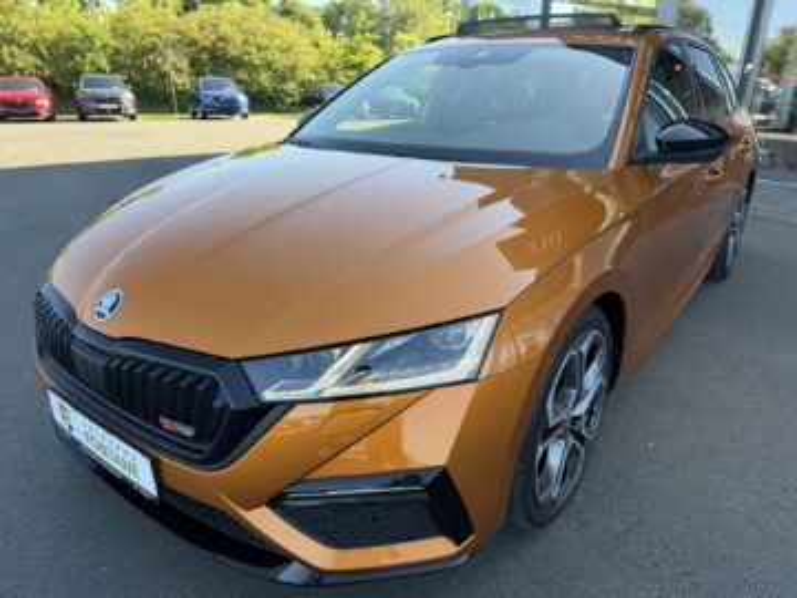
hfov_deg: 71.6
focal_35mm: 24
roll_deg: -1.3
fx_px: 553
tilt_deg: -21.0
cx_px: 398
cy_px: 299
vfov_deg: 56.8
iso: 80
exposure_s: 1/535
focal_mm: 6.76
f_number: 1.78
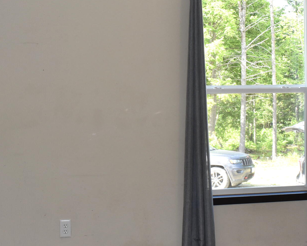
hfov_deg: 27.4
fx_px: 627
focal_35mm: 69
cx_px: 195
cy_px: 120
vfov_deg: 22.2
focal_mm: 20
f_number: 5.6
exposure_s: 1/125
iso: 500
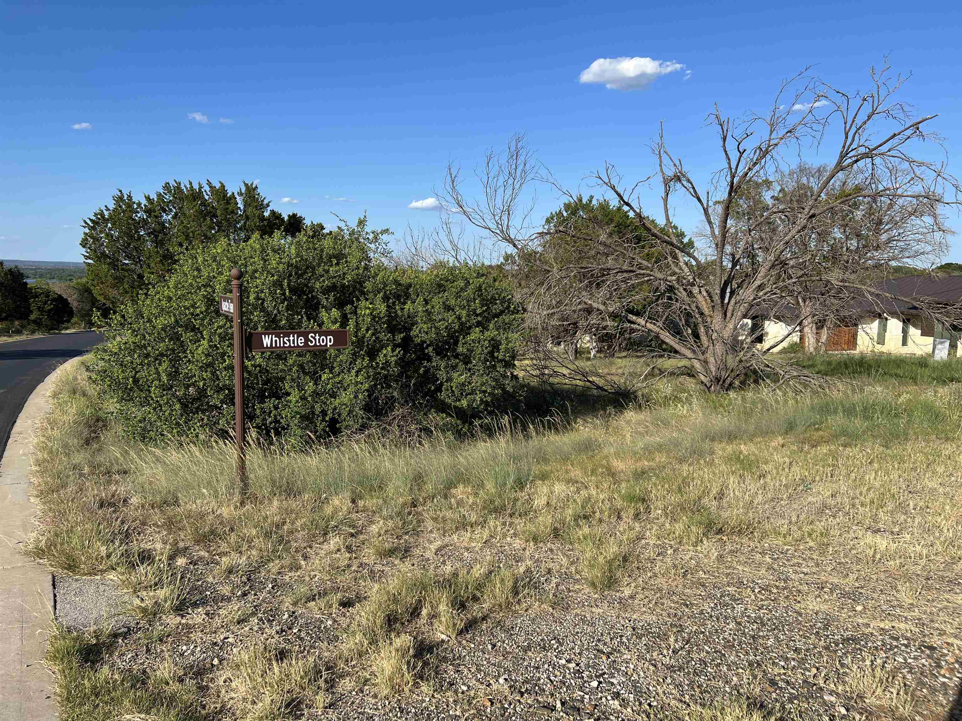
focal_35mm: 26
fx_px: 723
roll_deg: -1.5
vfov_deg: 53.1
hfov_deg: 67.3
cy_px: 360
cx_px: 481
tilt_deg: -7.5
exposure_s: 1/2513
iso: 50
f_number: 1.5
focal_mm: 5.7
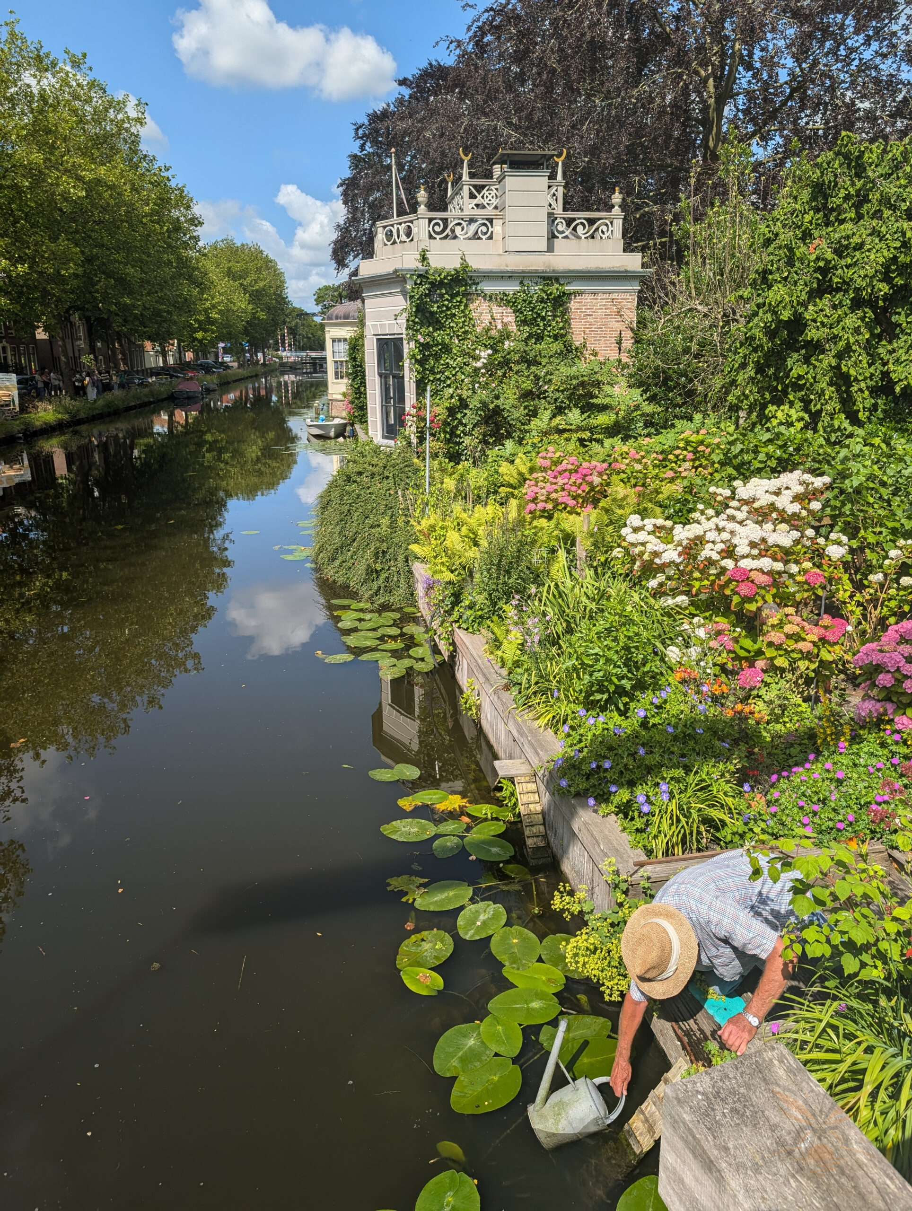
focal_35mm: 24
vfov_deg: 71.5
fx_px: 841
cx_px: 456
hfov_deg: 56.9
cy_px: 606
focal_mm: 6.9
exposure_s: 1/1404
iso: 19
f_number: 1.68
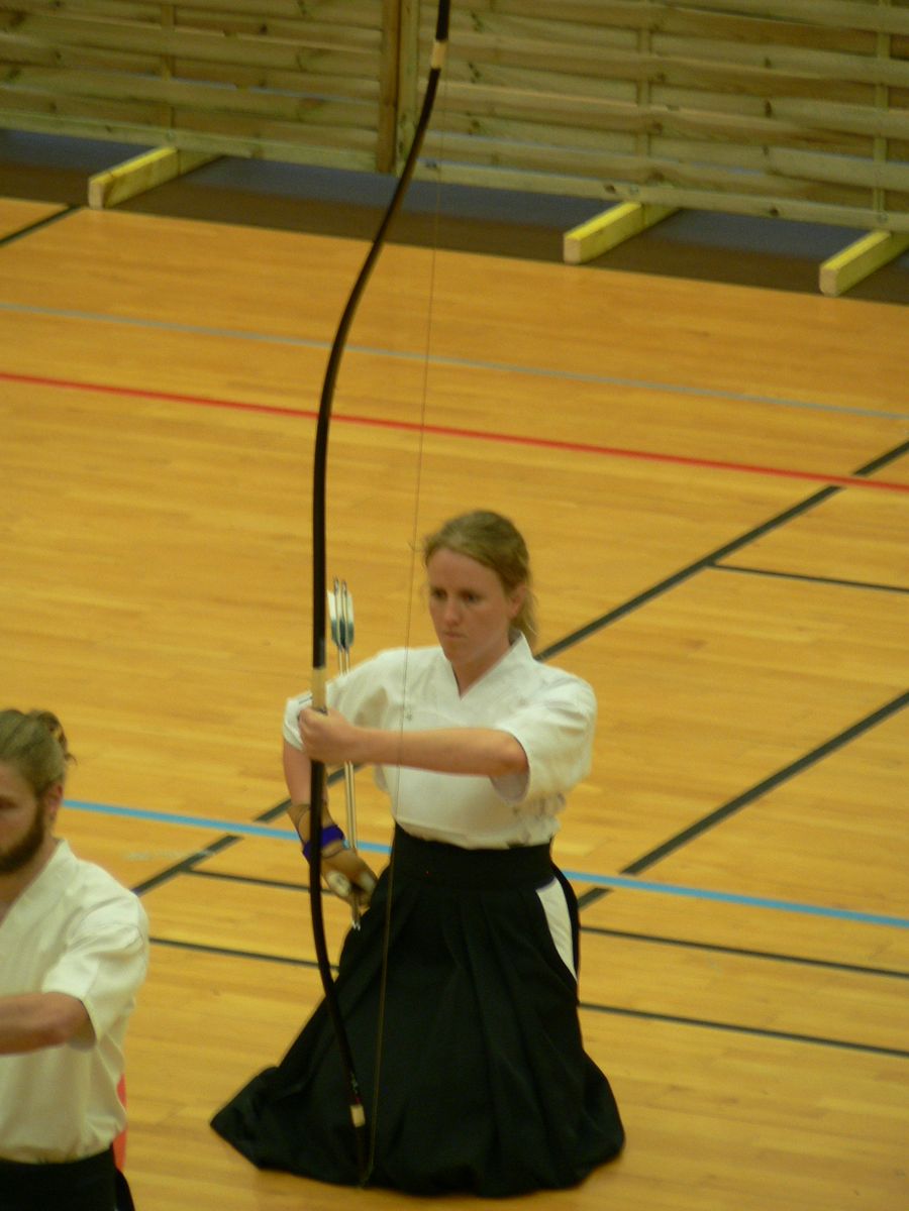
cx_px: 454
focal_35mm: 364
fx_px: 12745
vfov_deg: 5.4
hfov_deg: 4.1
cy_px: 606
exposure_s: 1/30
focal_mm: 60.6
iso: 150
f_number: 3.3
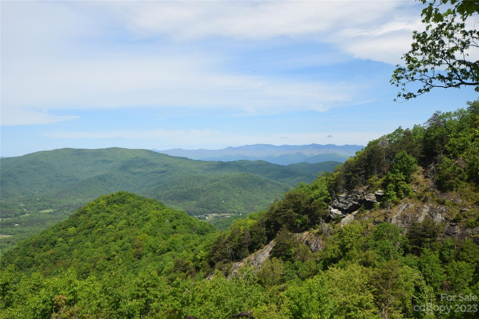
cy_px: 160
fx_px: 479
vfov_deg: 36.9
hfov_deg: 53.1
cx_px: 240
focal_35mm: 36
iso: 100
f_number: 9
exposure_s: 1/200
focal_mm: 24
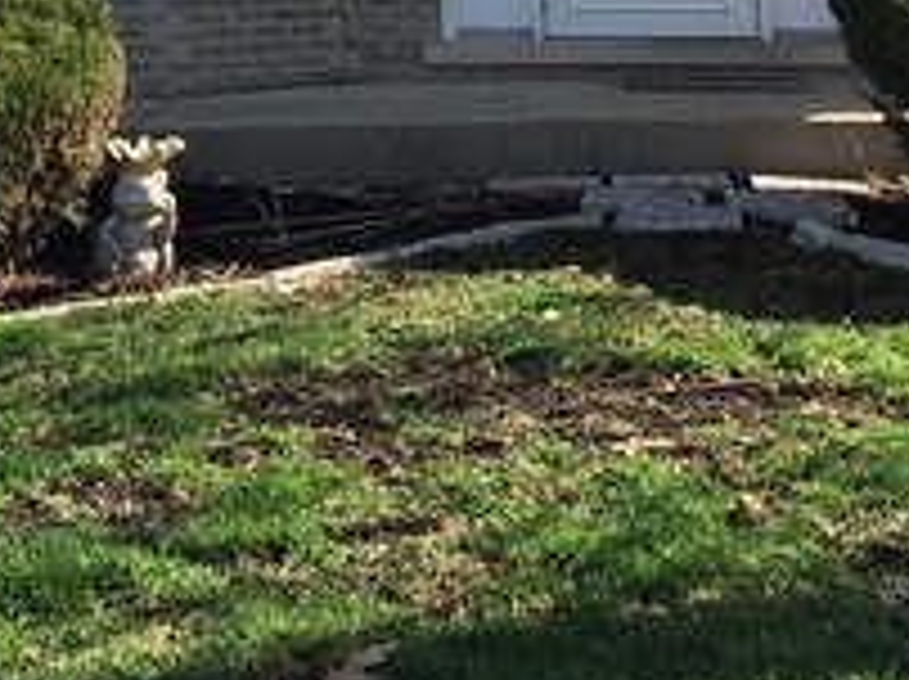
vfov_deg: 14.8
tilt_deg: +7.9
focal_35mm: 92
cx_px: 436
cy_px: -374
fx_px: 2413
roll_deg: +0.0
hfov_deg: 21.3
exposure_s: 1/761
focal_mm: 4.15
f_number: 2.2
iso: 25
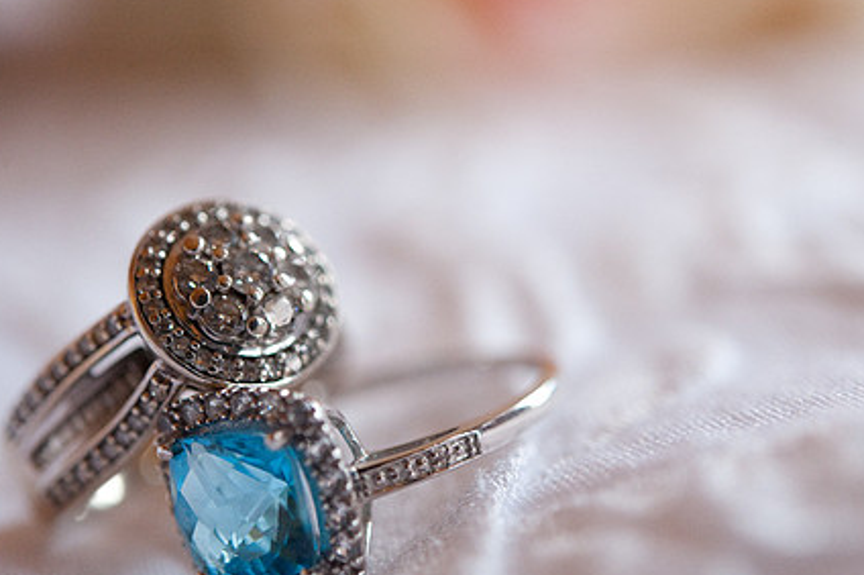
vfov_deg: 16.6
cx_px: 479
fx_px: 1966
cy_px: 281
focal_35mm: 82
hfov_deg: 24.8
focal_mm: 60
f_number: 5.6
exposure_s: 1/160
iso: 3200
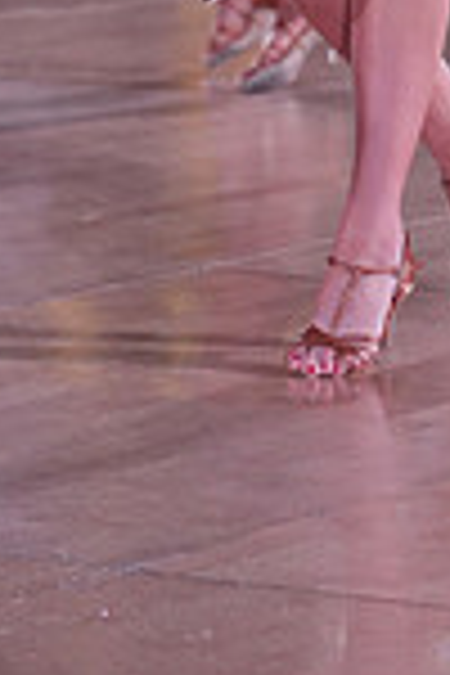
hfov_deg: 3.8
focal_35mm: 363
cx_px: -29
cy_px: -554
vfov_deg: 5.6
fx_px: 6806
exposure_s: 1/400
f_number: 4
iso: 1250
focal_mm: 94
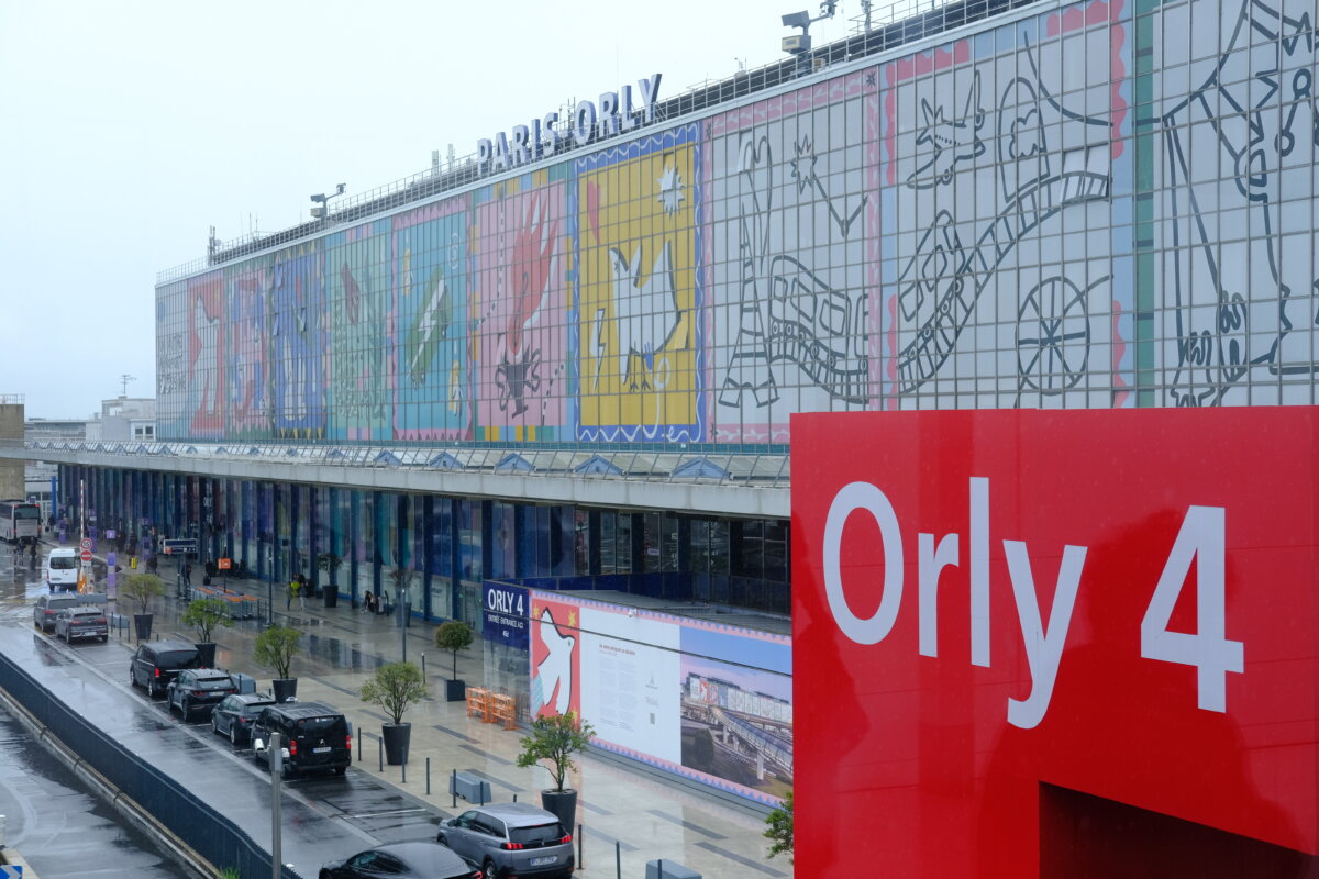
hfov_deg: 37.5
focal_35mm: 53
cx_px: 660
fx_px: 1942
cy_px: 440
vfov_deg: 25.5
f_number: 5.6
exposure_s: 1/500
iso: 400
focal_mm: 35
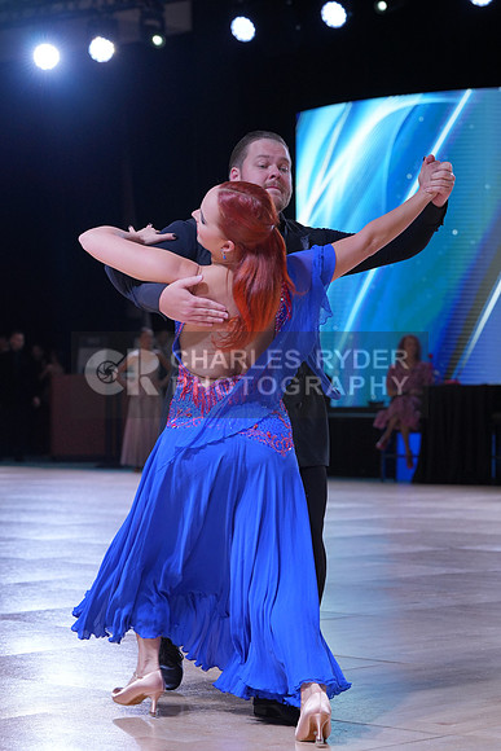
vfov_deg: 19.5
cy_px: 376
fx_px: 2190
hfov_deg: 13.0
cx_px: 250
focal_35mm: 105
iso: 1250
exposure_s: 1/400
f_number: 5.6
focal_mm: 105
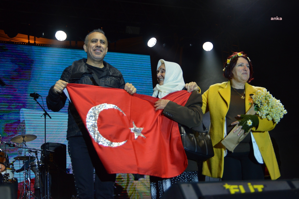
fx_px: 457
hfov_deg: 36.2
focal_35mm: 55
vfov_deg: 24.6
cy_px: 100
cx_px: 150
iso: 2500
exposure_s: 1/800
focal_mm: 55
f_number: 5
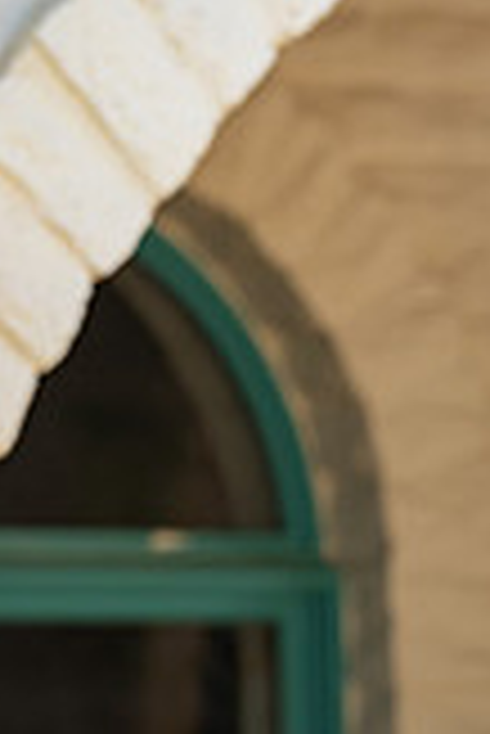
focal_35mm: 430
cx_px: 562
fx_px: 8760
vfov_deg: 4.8
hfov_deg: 3.2
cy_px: 973
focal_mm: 156
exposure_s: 1/250
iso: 640
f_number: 5.6
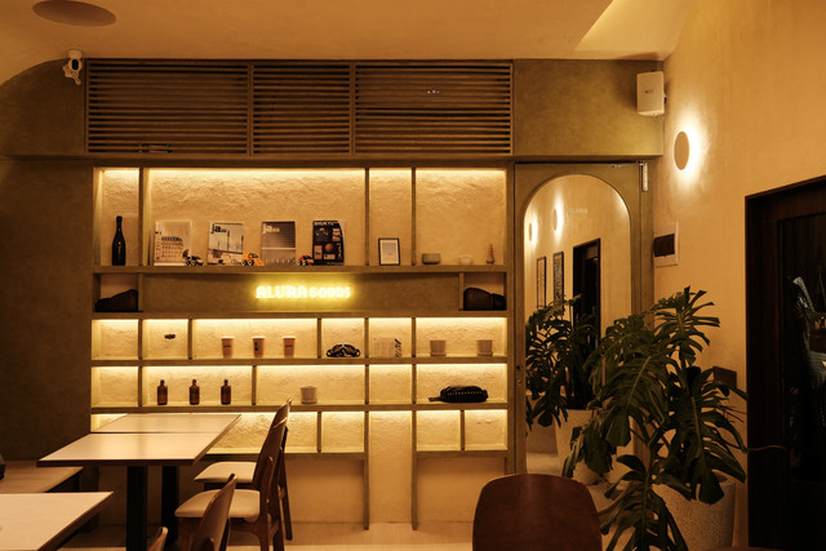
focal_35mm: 35
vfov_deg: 37.9
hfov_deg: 54.4
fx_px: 803
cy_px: 276
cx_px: 413
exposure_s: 1/80
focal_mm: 23
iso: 500
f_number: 2.8
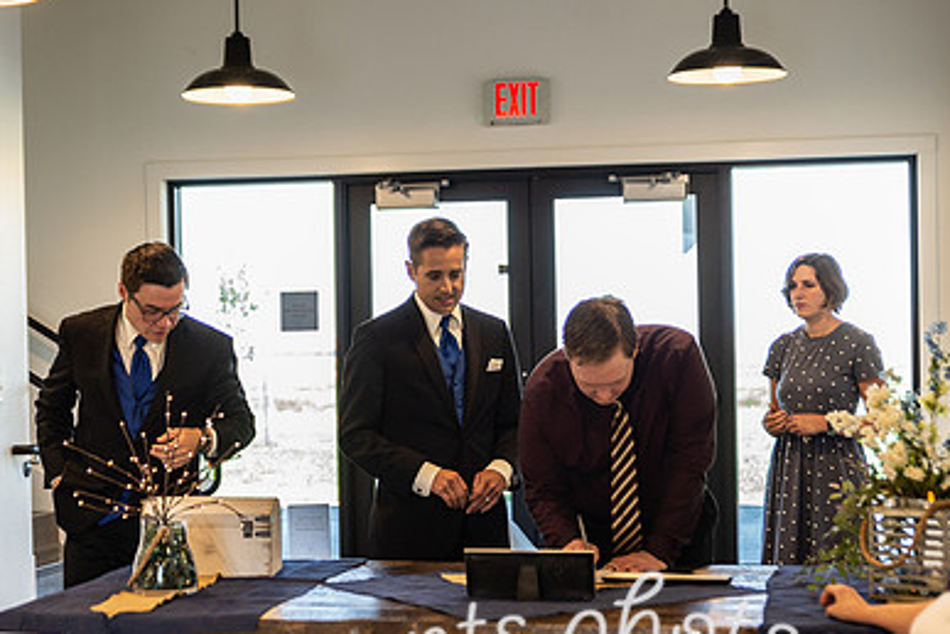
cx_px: 437
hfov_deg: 27.0
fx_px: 1979
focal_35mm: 75
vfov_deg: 18.2
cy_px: 385
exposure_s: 1/160
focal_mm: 50
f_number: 2.8
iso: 500
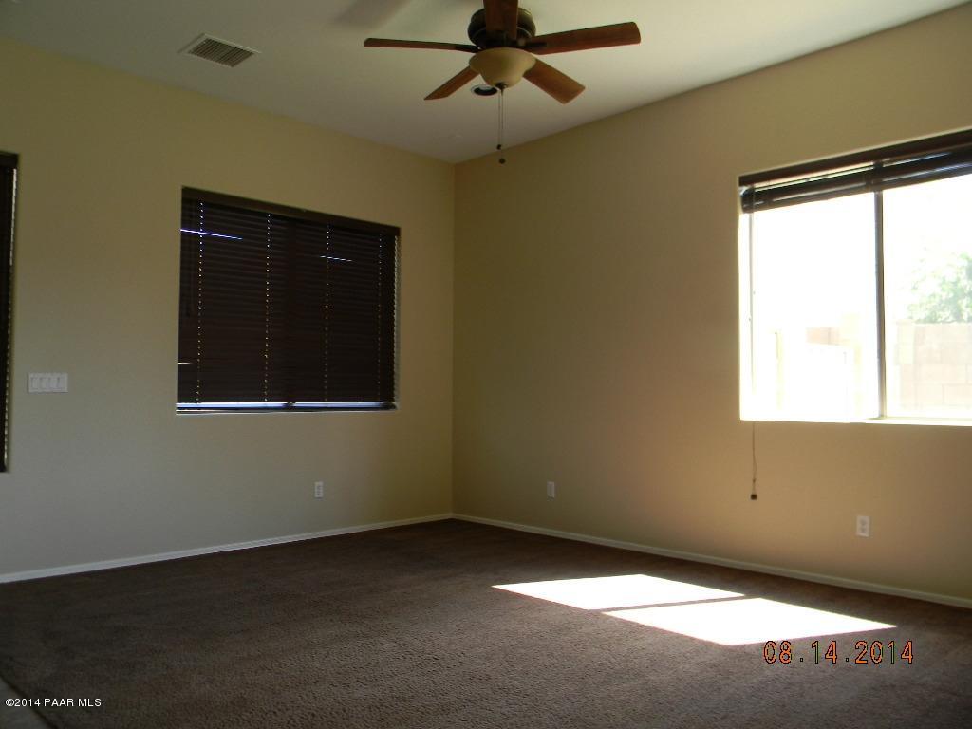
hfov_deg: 63.4
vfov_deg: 49.7
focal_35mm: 28
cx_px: 486
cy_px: 364
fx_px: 786
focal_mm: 5
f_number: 3.5
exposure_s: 1/32
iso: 80
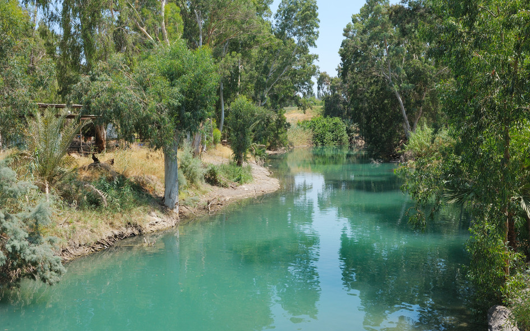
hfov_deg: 50.4
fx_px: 563
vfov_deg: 32.7
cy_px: 158
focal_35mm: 39
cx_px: 266
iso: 200
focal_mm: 38
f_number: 11
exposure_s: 1/250
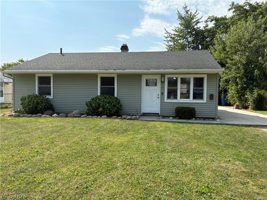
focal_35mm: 26
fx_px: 201
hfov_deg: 67.3
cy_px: 100
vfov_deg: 53.1
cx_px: 134
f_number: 1.6
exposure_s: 1/3831
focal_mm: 5.96
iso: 64
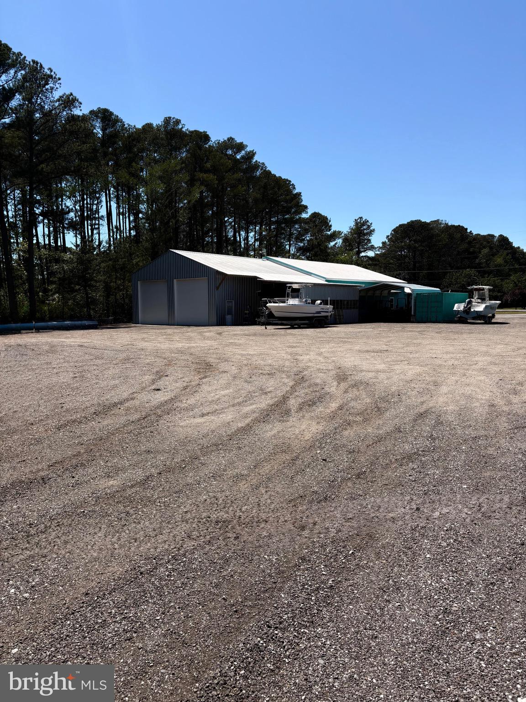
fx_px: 527
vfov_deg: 67.3
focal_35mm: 26
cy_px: 351
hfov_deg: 53.1
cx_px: 263
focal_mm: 5.96
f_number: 1.6
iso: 50
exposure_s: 1/3623
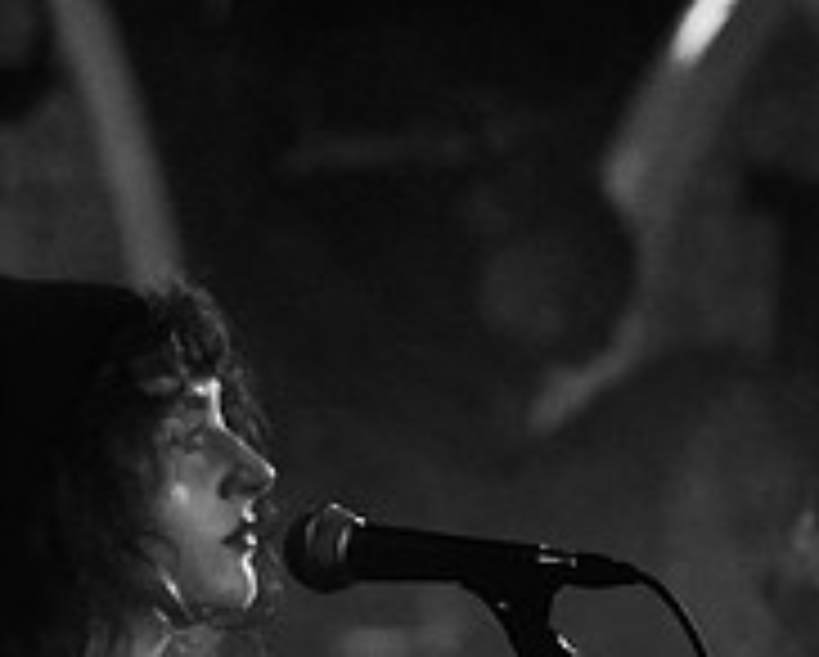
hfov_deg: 5.1
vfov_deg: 4.1
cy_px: 611
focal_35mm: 381
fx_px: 9245
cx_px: 515
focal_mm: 111
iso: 1600
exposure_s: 1/200
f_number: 2.8
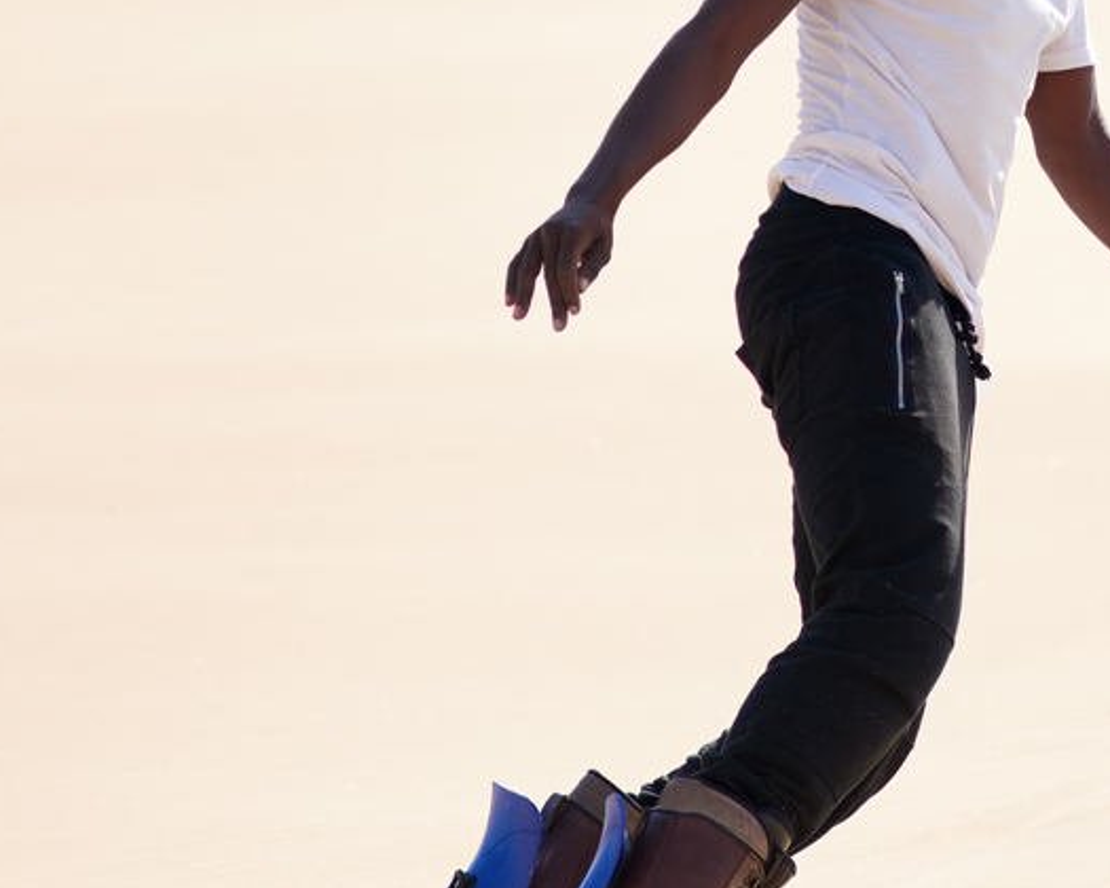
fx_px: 10578
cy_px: -249
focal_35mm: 322
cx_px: 976
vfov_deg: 4.8
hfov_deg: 6.0
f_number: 2.5
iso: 100
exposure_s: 1/2000
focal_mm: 85
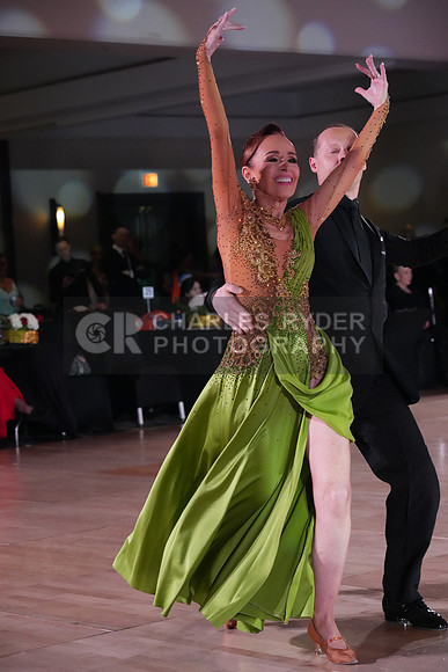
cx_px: 224
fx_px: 1660
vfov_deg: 22.9
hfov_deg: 15.4
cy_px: 336
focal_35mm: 89
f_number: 5.6
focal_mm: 89
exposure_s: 1/400
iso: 8000
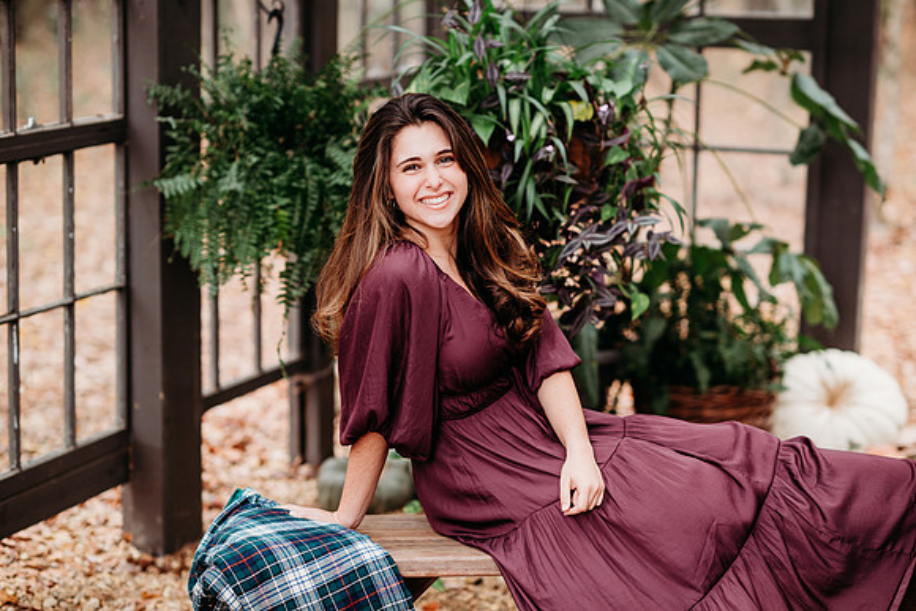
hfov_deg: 23.9
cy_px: 306
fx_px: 2163
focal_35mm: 85
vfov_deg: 16.1
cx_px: 458
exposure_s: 1/200
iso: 320
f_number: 2.2
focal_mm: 85
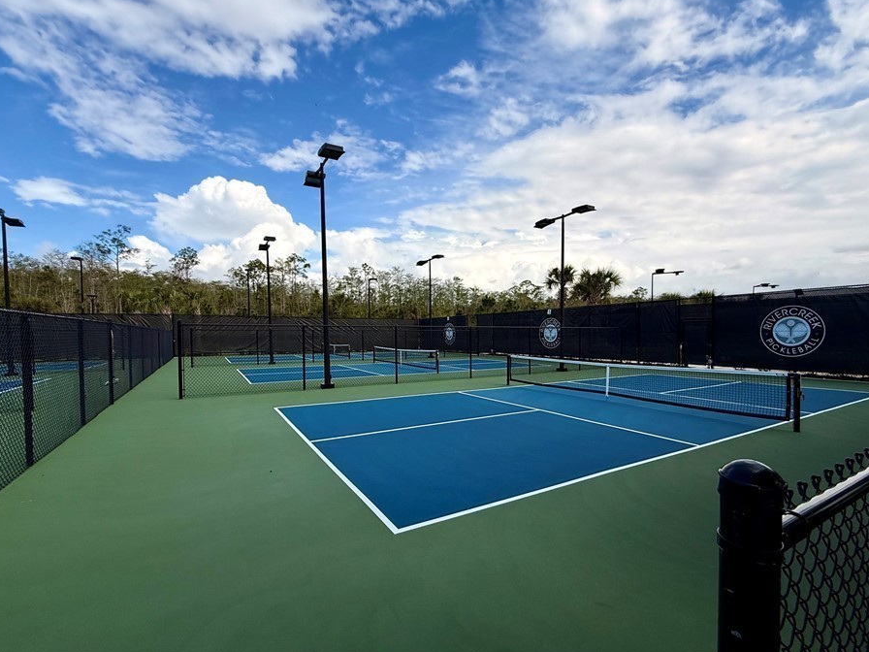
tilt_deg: -0.3
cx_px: 440
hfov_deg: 94.5
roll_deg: +0.0
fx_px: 402
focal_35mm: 16
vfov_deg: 78.0
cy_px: 346
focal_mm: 2.22
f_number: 2.2
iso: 50
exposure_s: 1/2611
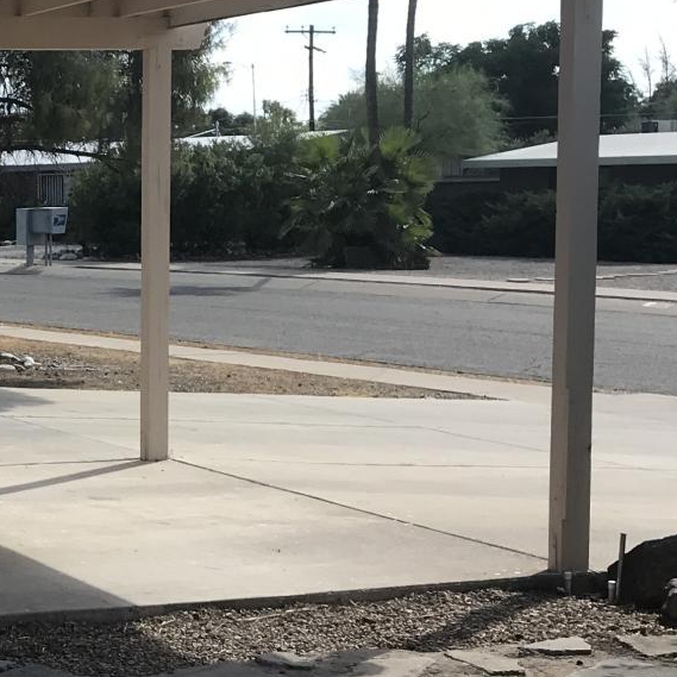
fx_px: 1925
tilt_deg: -7.0
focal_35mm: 87
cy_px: 433
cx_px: -169
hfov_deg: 18.7
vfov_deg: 19.9
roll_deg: +0.4
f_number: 1.8
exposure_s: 1/1451
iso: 20
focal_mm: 3.99
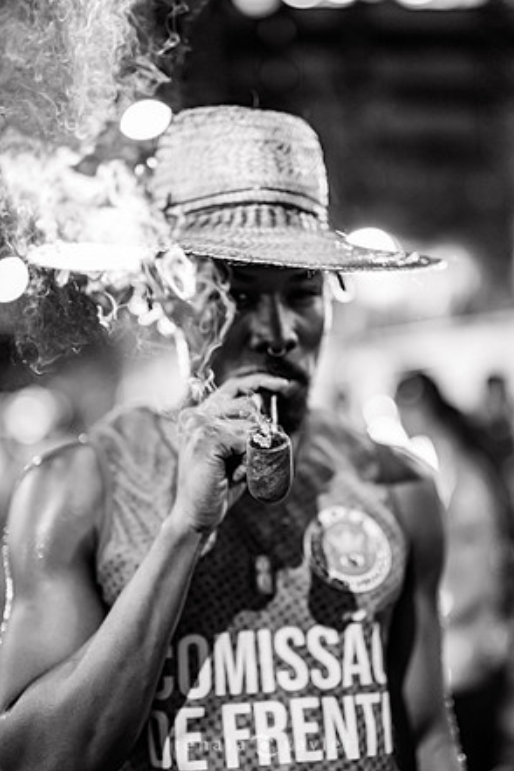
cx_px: 260
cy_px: 383
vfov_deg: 38.9
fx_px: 1092
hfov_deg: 26.5
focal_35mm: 51
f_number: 1.2
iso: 2000
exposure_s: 1/320
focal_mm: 50
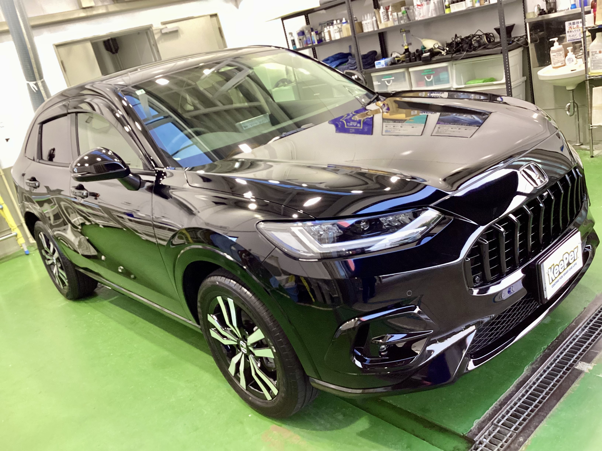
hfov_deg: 58.4
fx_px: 539
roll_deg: +15.2
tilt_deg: -18.8
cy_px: 226
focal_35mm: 31
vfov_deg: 45.4
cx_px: 301
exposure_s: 1/60
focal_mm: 3.3
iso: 200
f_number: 2.4
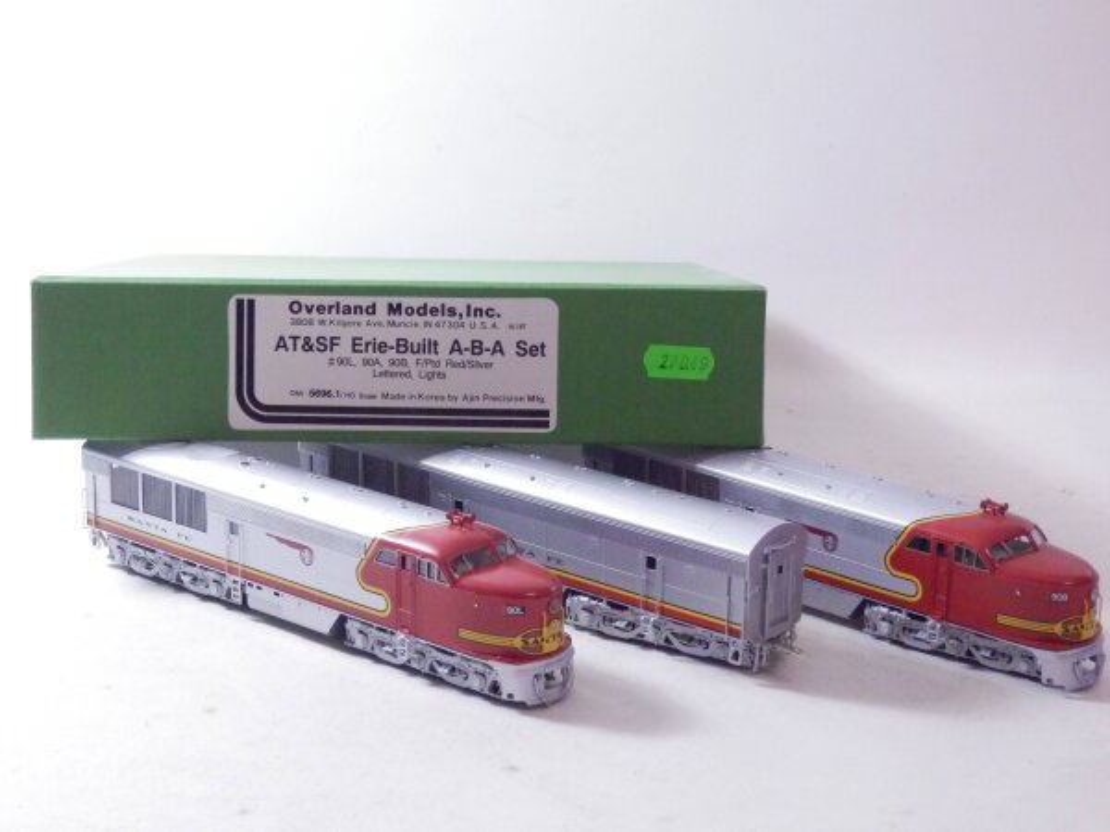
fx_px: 2116
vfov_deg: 22.3
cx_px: 555
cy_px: 416
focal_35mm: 66
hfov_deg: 29.4
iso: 1250
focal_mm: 11.9
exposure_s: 1/160
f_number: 4.4
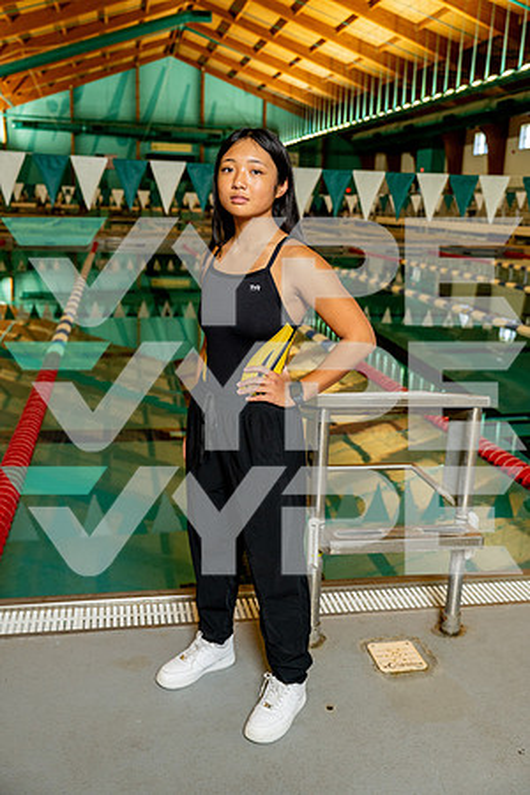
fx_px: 773
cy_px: 398
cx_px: 265
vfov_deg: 54.4
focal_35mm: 35
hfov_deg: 37.9
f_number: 4
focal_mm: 35
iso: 1600
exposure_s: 1/250
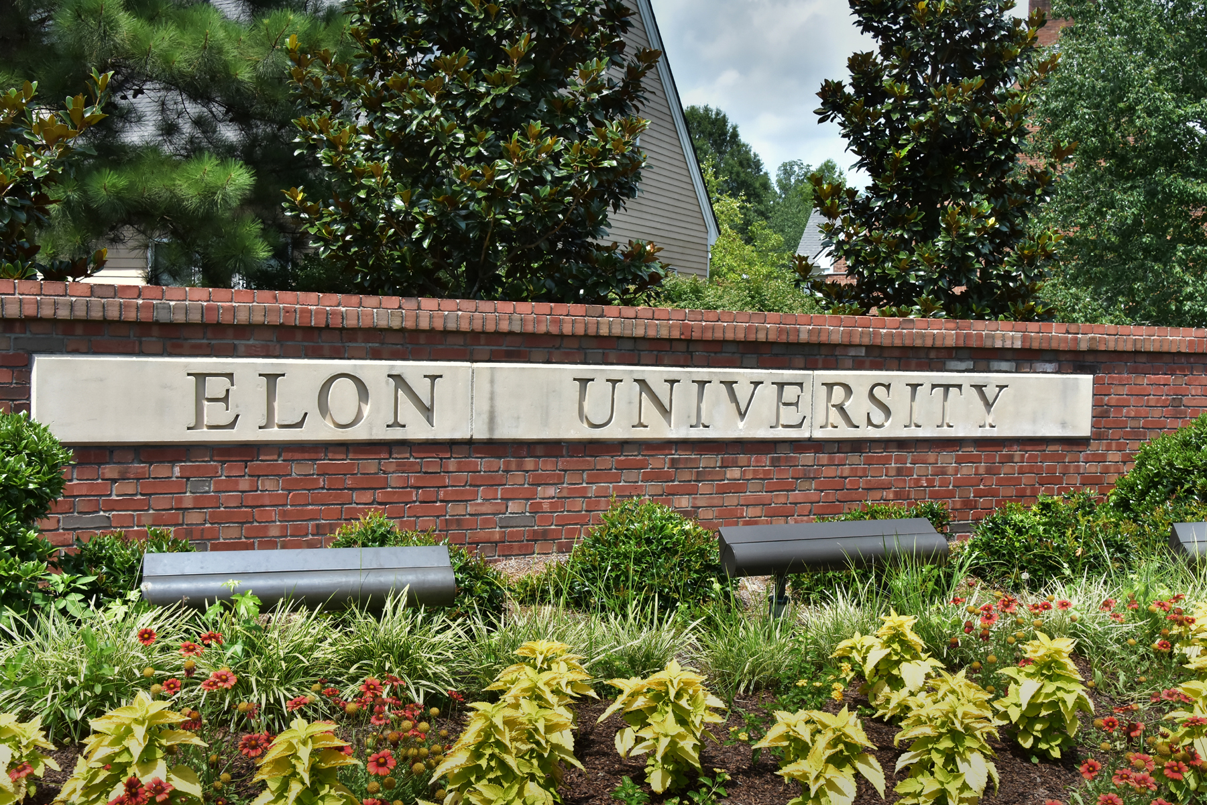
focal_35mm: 33
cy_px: 402
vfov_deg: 40.0
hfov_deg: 57.2
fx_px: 1106
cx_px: 604
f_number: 11
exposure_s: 1/640
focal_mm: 22
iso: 640
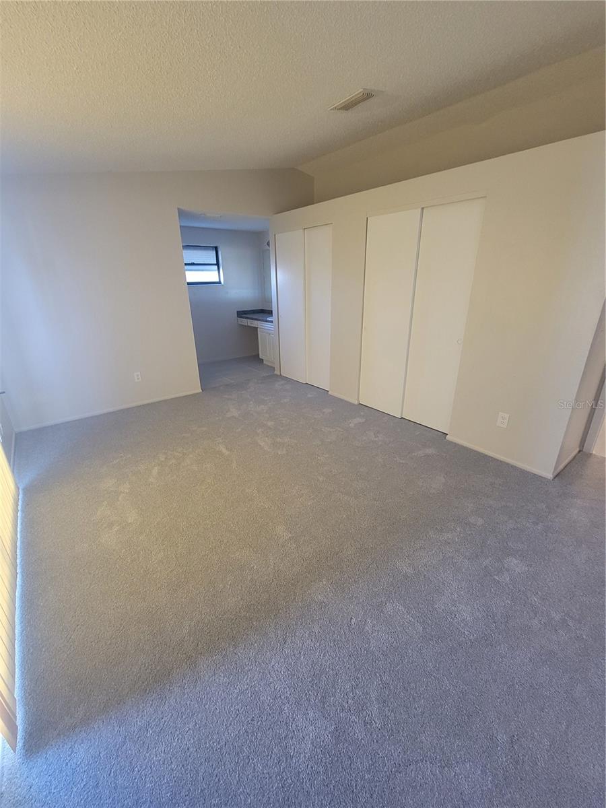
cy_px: 404
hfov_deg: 89.9
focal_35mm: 13
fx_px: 303
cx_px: 303
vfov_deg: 106.2
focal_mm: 2.2
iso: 400
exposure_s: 1/30
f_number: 2.2
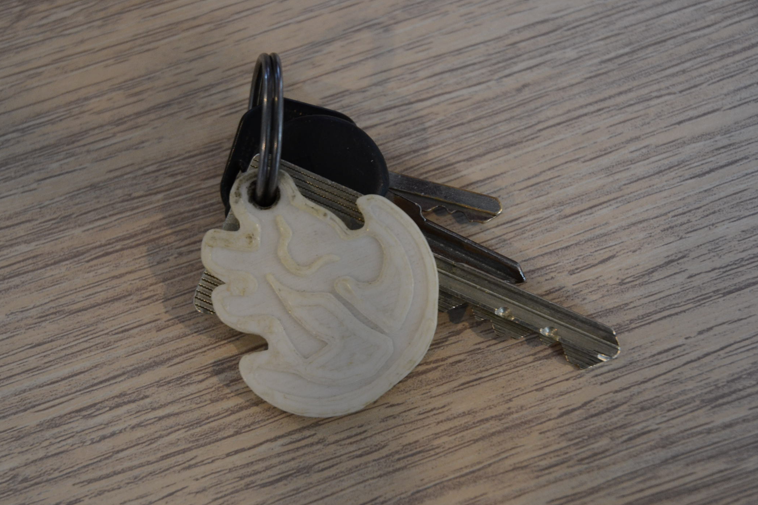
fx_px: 2442
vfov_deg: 11.8
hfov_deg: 17.6
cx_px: 347
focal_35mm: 116
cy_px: 272
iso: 800
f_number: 5
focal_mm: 70
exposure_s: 1/40
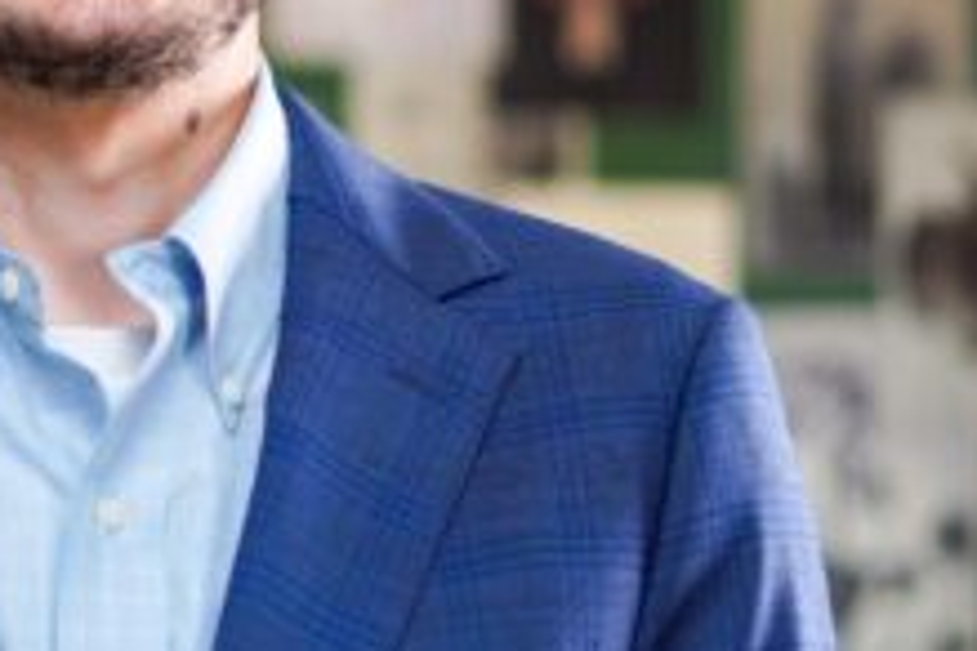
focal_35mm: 175
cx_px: 161
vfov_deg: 7.8
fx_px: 4749
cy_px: 250
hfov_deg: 11.7
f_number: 1.8
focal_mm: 50
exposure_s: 1/100
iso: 320
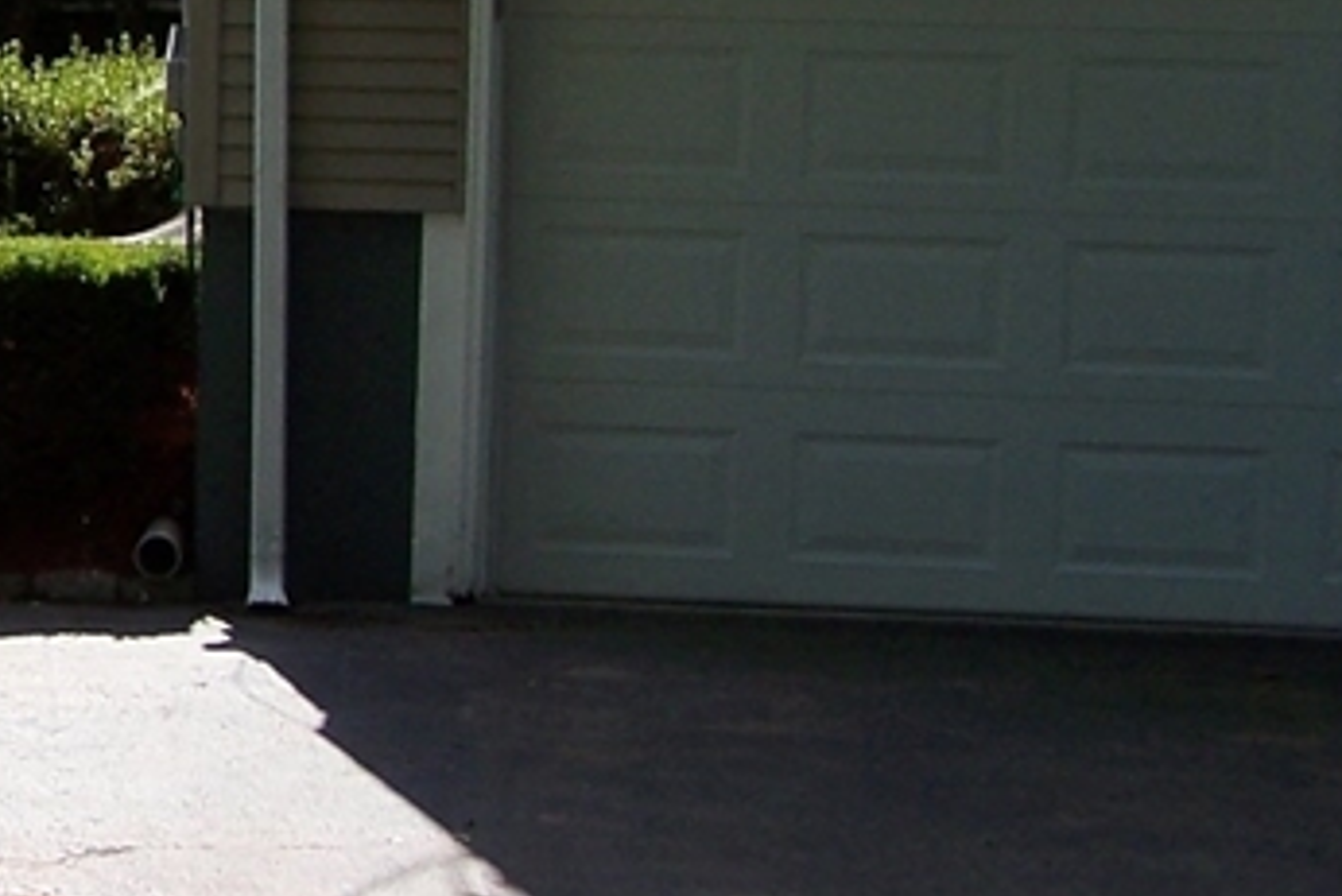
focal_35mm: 117
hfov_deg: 16.5
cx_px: -431
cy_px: 229
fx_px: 4363
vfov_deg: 11.7
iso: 80
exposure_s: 1/1000
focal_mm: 6.3
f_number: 2.8
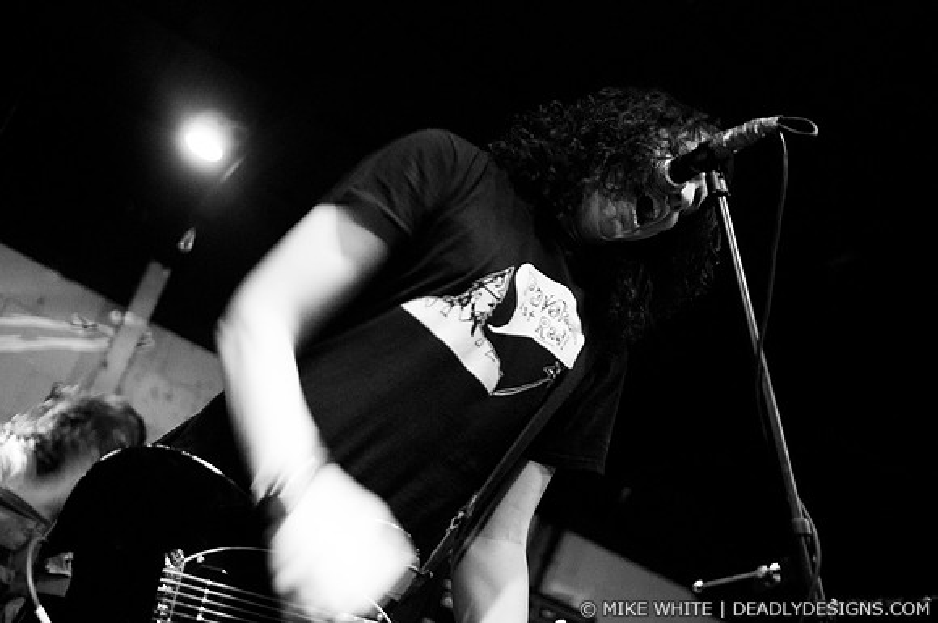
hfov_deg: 43.7
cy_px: 312
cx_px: 469
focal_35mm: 45
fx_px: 1171
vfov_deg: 29.8
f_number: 1.4
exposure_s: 1/50
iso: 1250
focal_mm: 30
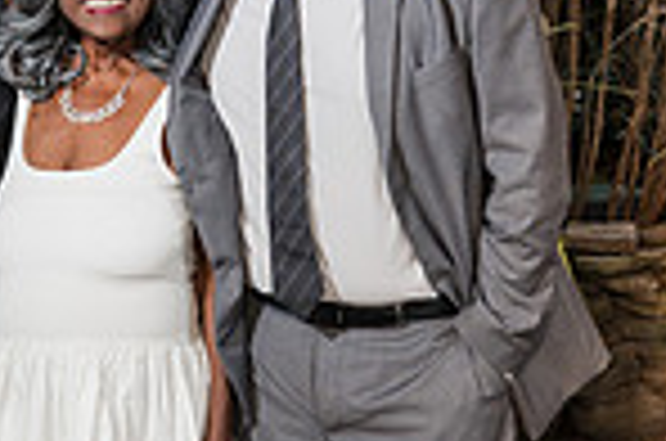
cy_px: 261
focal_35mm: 122
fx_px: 2252
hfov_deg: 16.8
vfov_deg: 11.2
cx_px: 194
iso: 640
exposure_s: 1/250
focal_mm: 40
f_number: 4
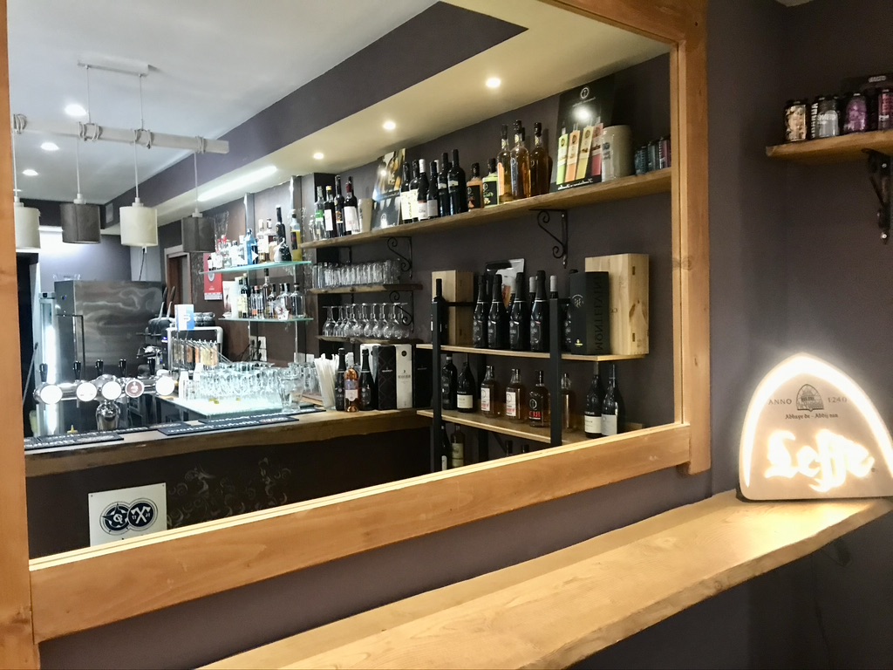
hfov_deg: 63.4
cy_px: 335
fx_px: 722
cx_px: 446
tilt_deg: -2.2
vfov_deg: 49.7
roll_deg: +1.5
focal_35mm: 28
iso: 100
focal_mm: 3.99
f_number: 1.8
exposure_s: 1/13
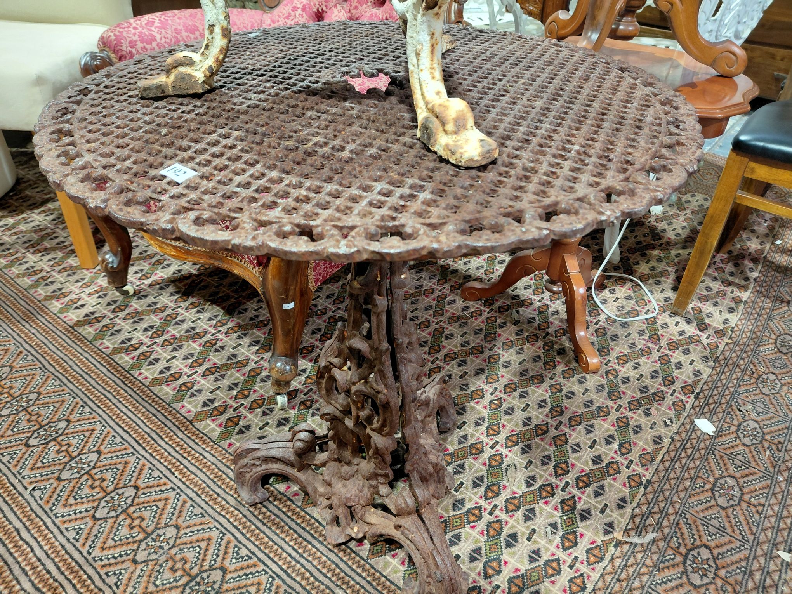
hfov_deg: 69.4
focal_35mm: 25
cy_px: 297
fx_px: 572
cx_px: 396
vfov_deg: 54.9
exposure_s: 1/50.1
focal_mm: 4.69
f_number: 1.8
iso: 200
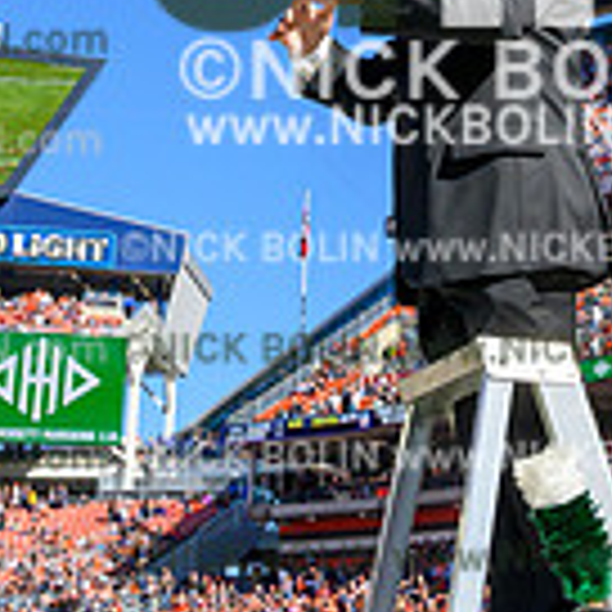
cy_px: -65
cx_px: 464
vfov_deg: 19.1
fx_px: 1740
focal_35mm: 87
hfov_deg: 19.8
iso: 1000
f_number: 8
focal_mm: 24
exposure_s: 1/3200
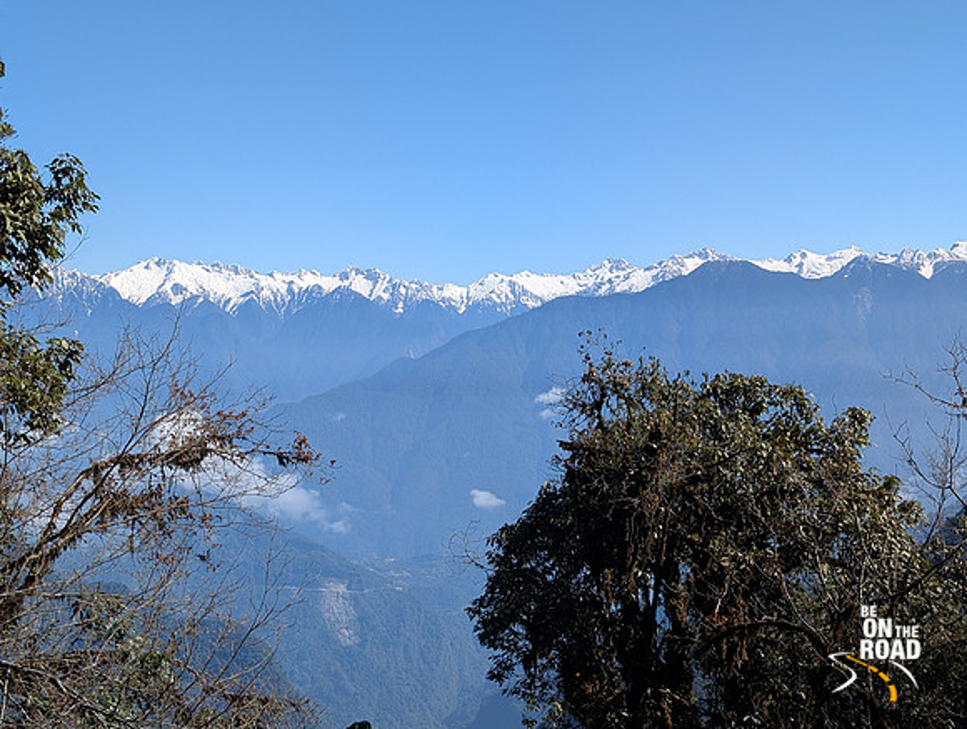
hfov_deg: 38.8
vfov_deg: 29.8
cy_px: 364
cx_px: 484
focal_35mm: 49
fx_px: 1371
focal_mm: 6.9
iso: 21
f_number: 1.68
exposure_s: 1/1335
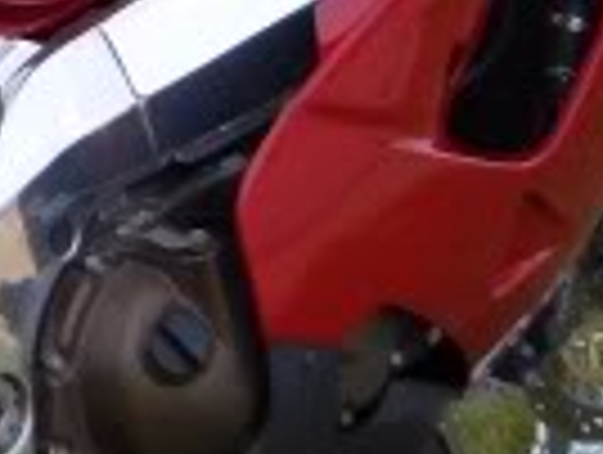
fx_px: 2914
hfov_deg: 11.2
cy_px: 135
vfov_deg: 8.9
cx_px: -378
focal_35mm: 167
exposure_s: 1/160
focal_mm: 5.8
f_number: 2.6
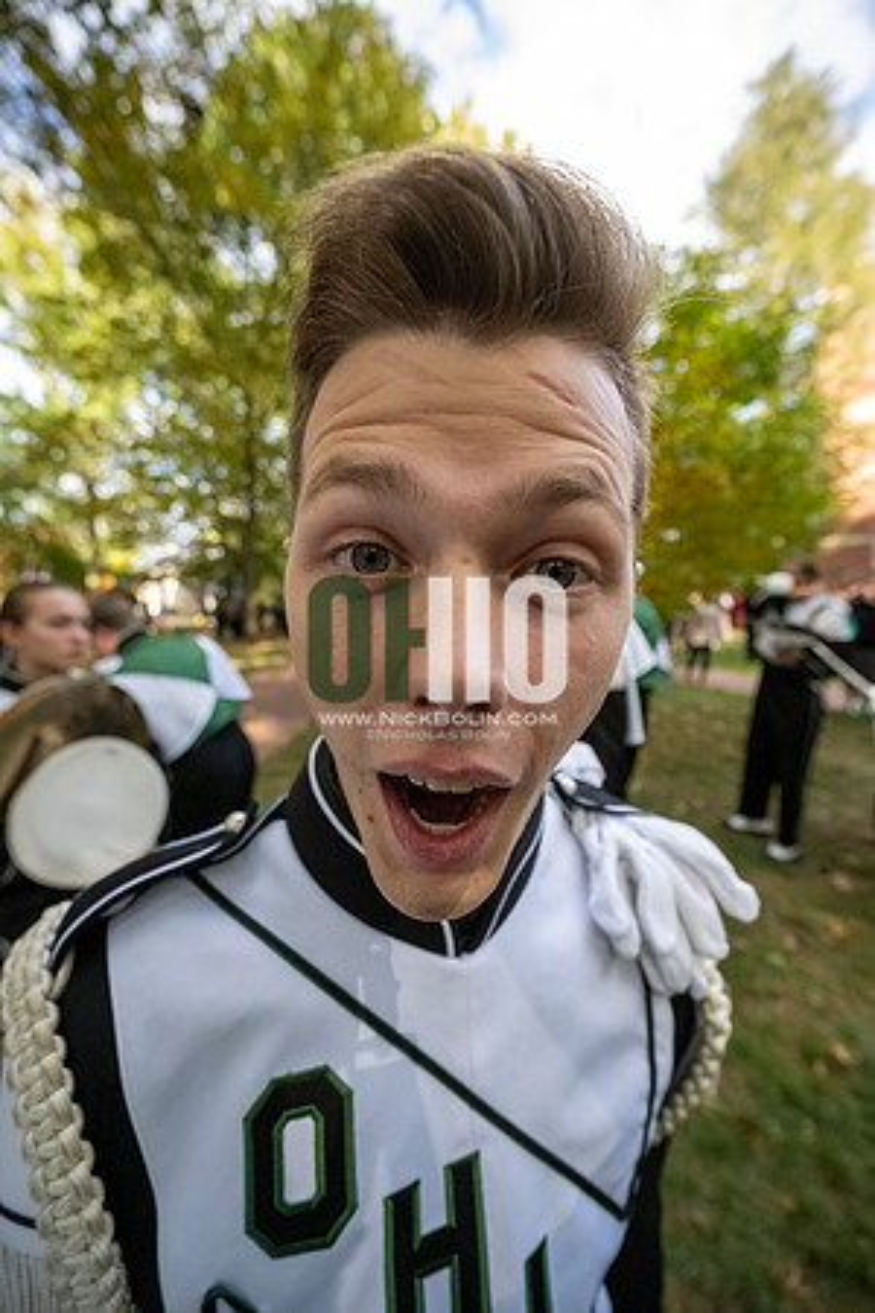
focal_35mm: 14
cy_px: 656
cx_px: 438
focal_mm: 14
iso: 5000
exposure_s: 1/4000
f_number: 4
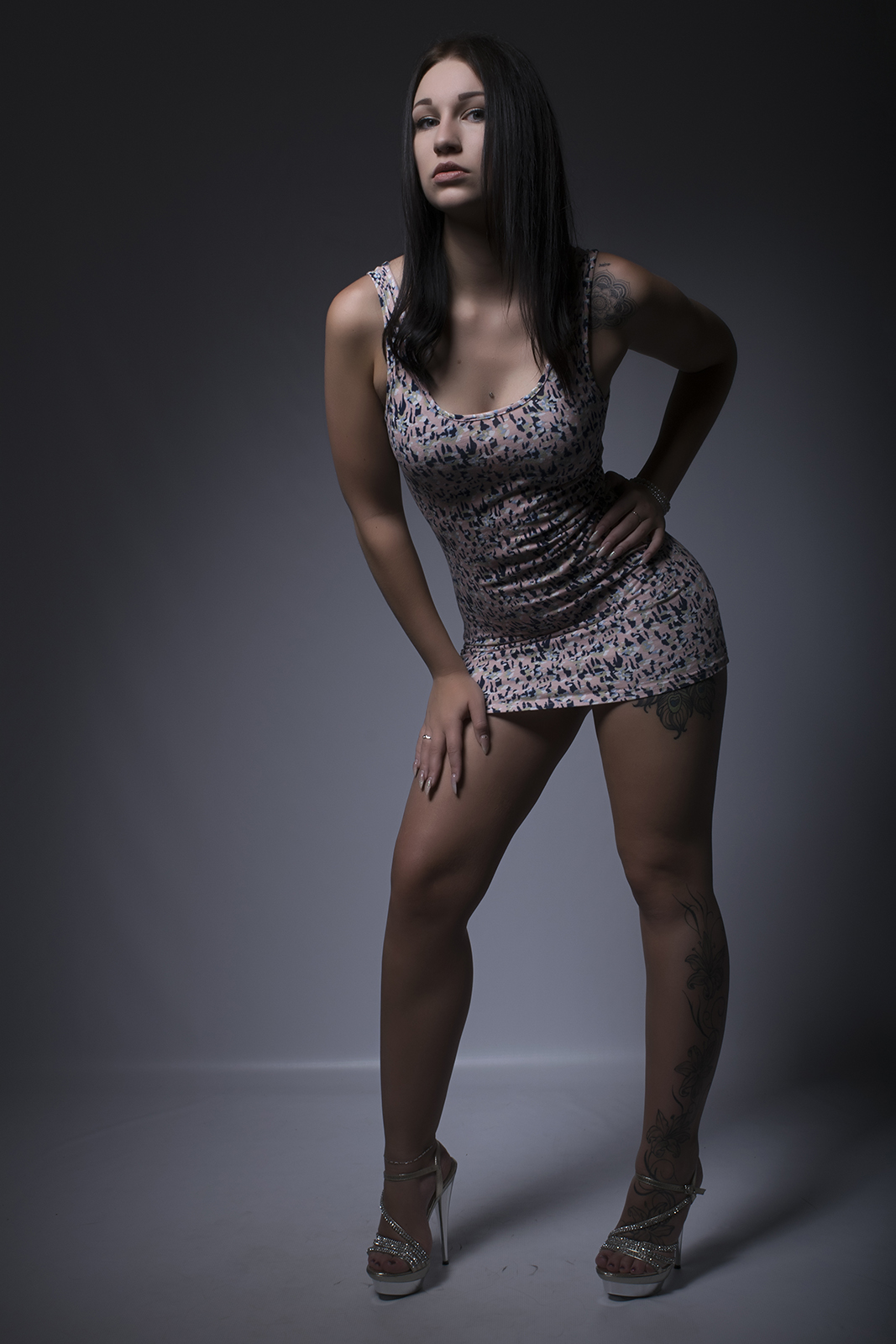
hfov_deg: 28.9
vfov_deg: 42.3
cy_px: 672
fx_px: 1735
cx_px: 448
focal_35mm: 46
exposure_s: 1/200
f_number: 14
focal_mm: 31
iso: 100
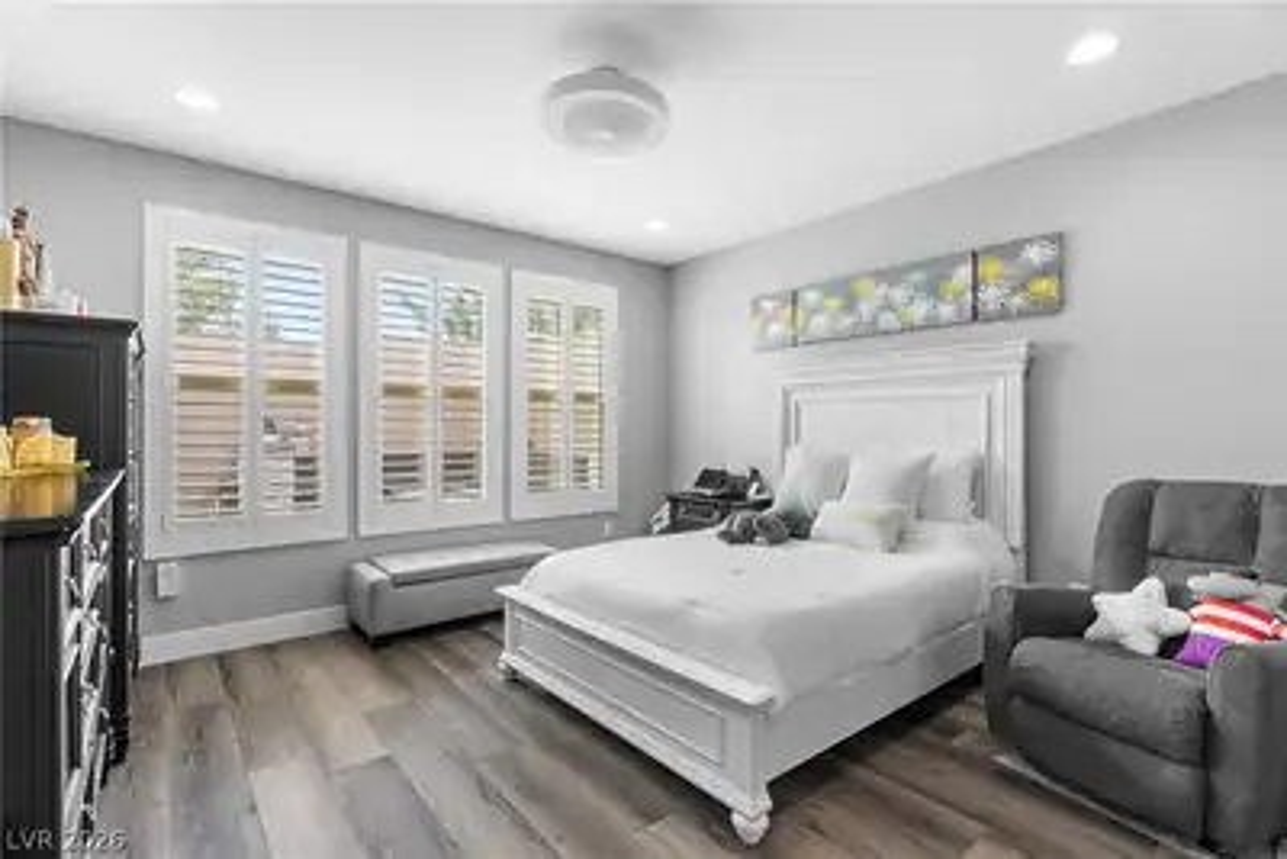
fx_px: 608
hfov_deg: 93.3
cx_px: 644
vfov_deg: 70.5
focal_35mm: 17
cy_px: 430
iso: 400
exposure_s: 1/25
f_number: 8
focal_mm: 17
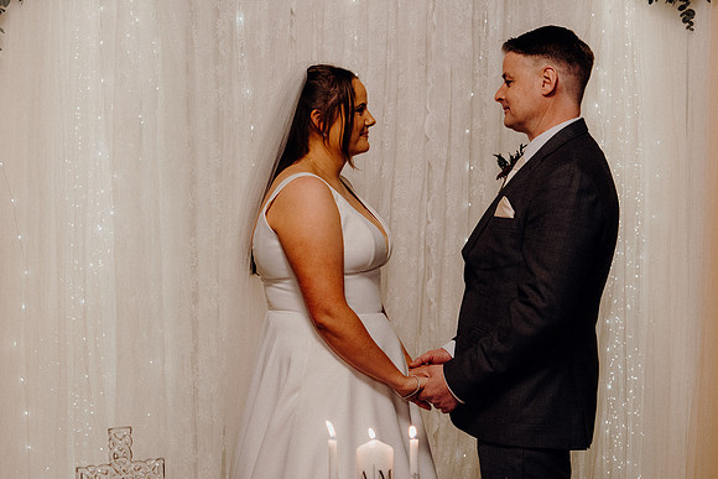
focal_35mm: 81
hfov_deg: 25.1
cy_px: 240
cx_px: 359
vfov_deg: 16.9
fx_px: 1616
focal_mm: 54
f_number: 3.5
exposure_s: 1/160
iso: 2000
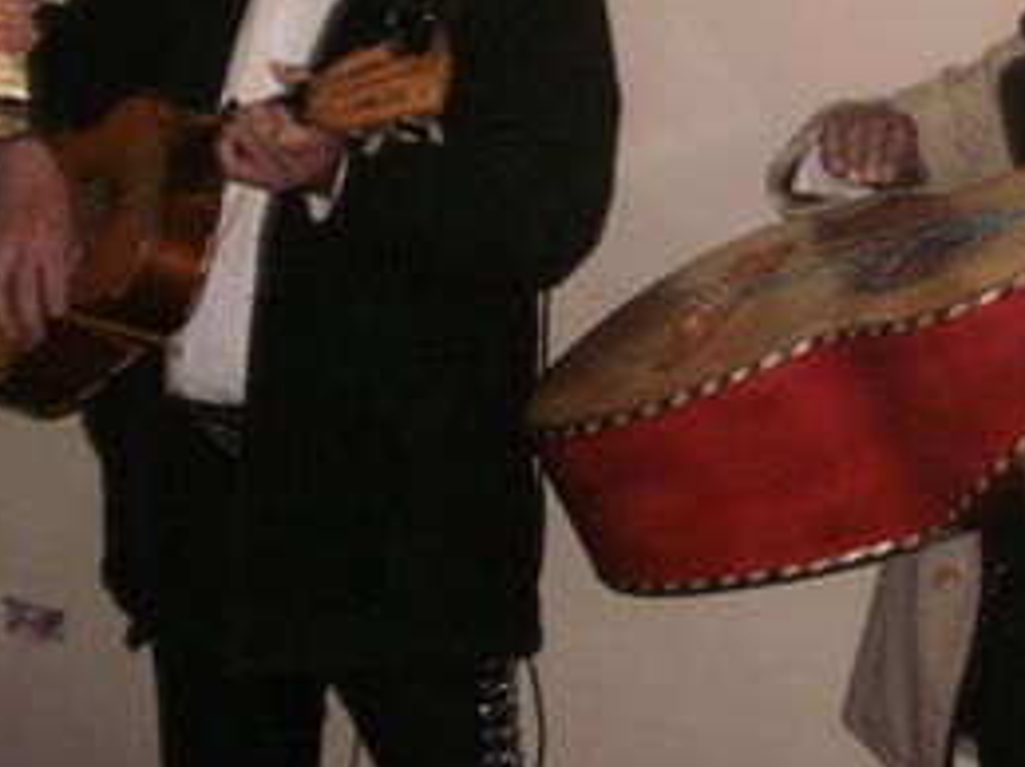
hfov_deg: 21.0
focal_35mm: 89
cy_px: -43
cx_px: 1108
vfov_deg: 16.2
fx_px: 2634
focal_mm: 6.3
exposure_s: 1/30
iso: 125
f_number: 3.5
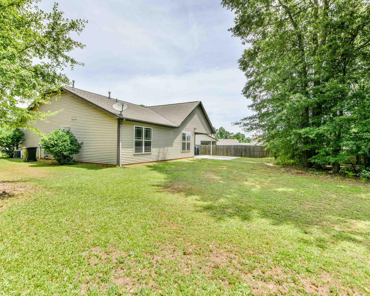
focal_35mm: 17
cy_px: 149
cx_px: 185
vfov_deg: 77.0
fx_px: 186
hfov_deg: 89.6
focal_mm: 15
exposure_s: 1/640
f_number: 8
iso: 400
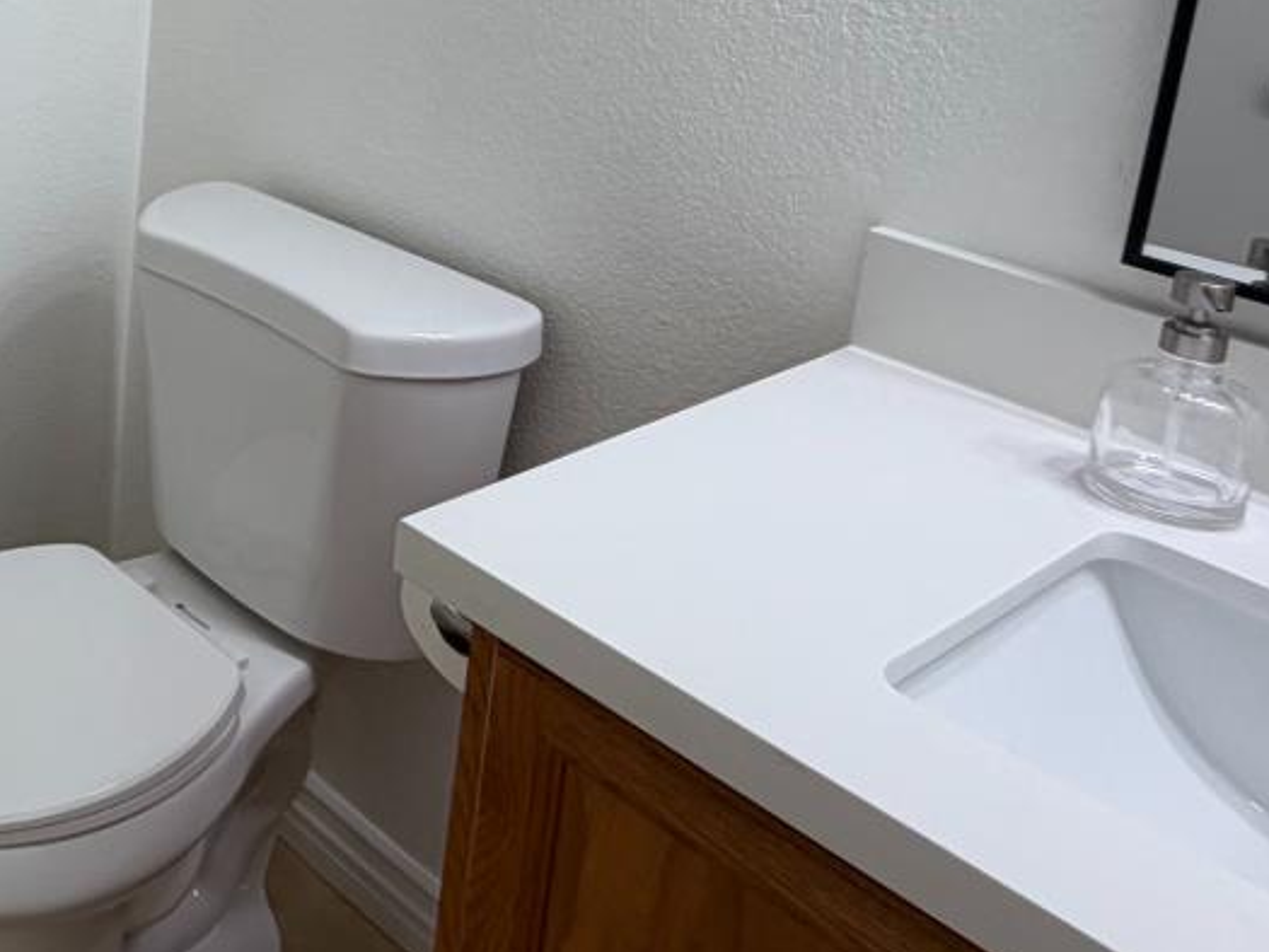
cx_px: -123
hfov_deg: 38.7
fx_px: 1467
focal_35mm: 40
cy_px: -33
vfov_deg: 32.6
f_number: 2.2
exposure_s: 1/120
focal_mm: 2.22
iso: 80
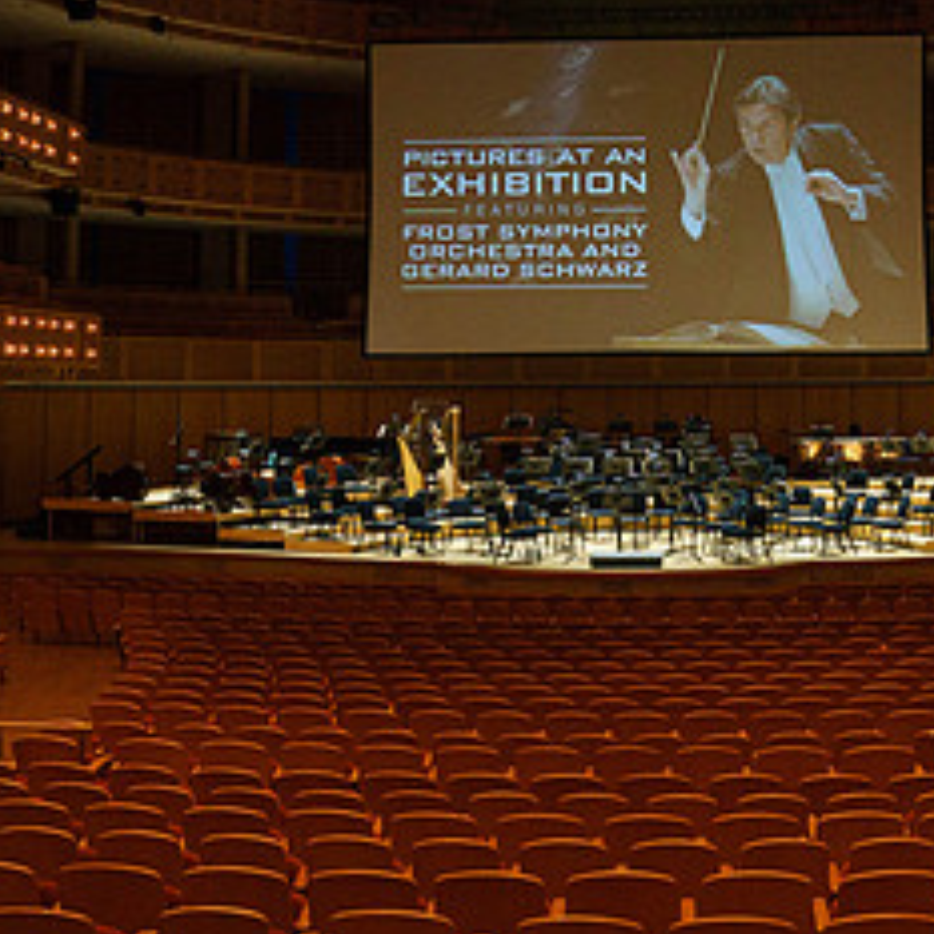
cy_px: 226
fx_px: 1587
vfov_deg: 32.1
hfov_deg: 32.4
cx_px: 645
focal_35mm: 52
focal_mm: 24
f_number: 5.6
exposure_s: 1/200
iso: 2500
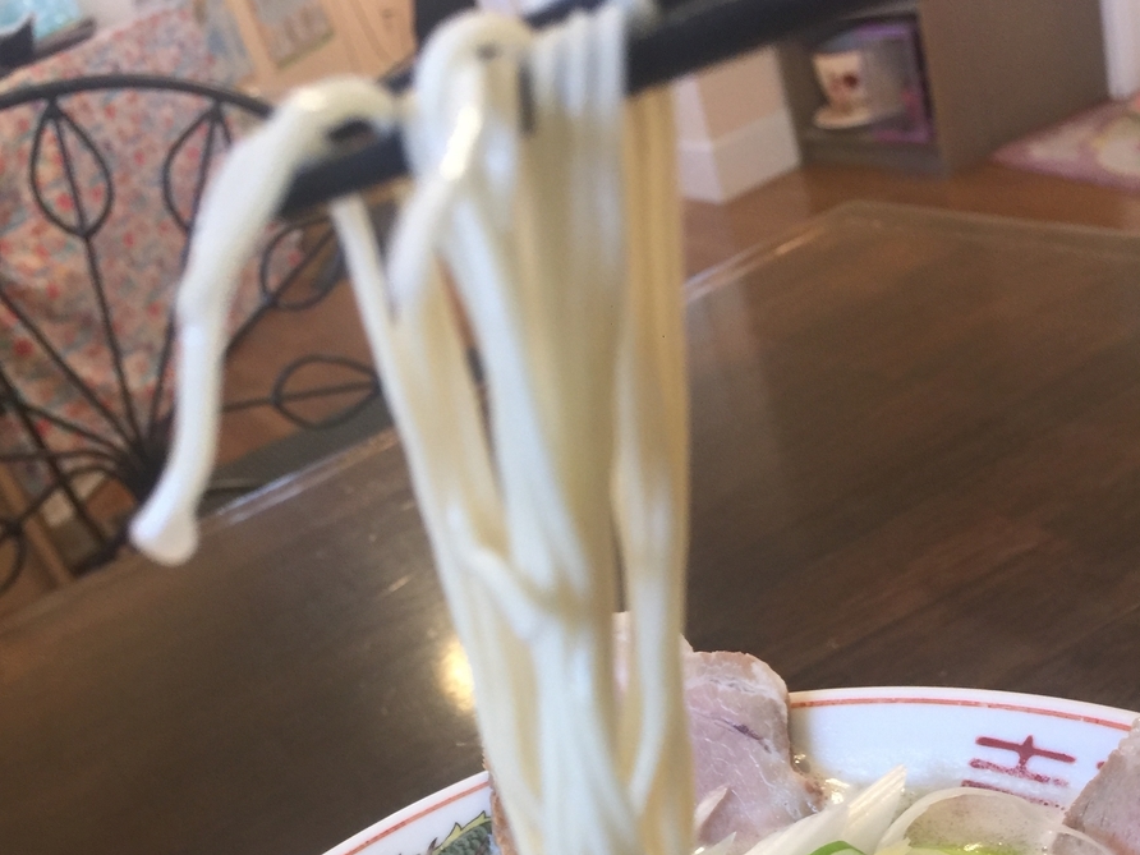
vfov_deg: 35.2
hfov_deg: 47.9
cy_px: 723
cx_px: 573
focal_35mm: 39
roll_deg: +20.3
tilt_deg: -31.6
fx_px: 1284
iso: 50
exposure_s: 1/15
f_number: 2.2
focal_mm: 4.15
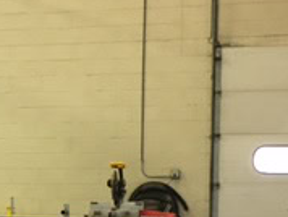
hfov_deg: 18.6
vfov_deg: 13.9
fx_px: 866
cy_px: 251
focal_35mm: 104
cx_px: 31
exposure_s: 1/30
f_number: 2.2
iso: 100
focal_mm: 4.2
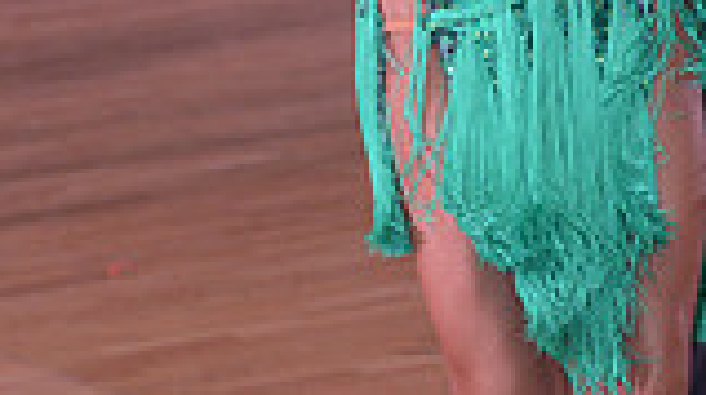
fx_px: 5011
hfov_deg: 8.0
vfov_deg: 4.5
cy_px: -249
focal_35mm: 268
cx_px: 713
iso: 1250
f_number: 4
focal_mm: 70
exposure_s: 1/200
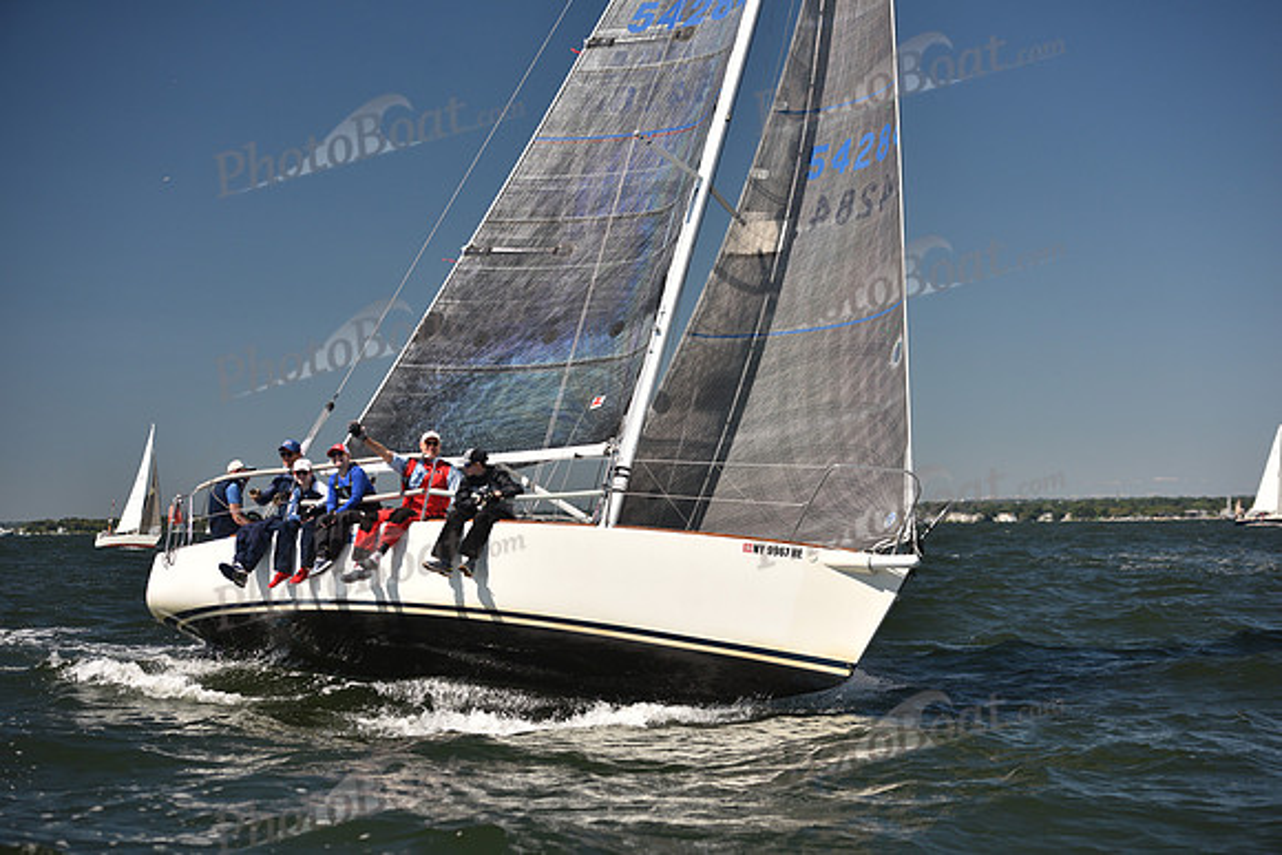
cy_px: 428
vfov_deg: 19.5
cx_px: 641
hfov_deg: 28.8
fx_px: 2493
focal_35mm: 70
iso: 250
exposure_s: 1/1250
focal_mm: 70
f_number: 3.5
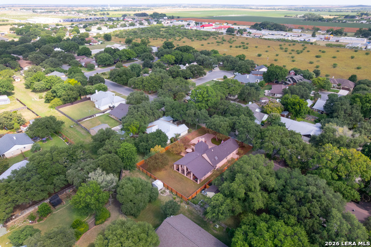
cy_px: 124
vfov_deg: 57.2
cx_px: 186
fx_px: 227
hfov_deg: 78.6
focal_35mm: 22
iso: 130
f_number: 2.8
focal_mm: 8.38
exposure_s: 1/240
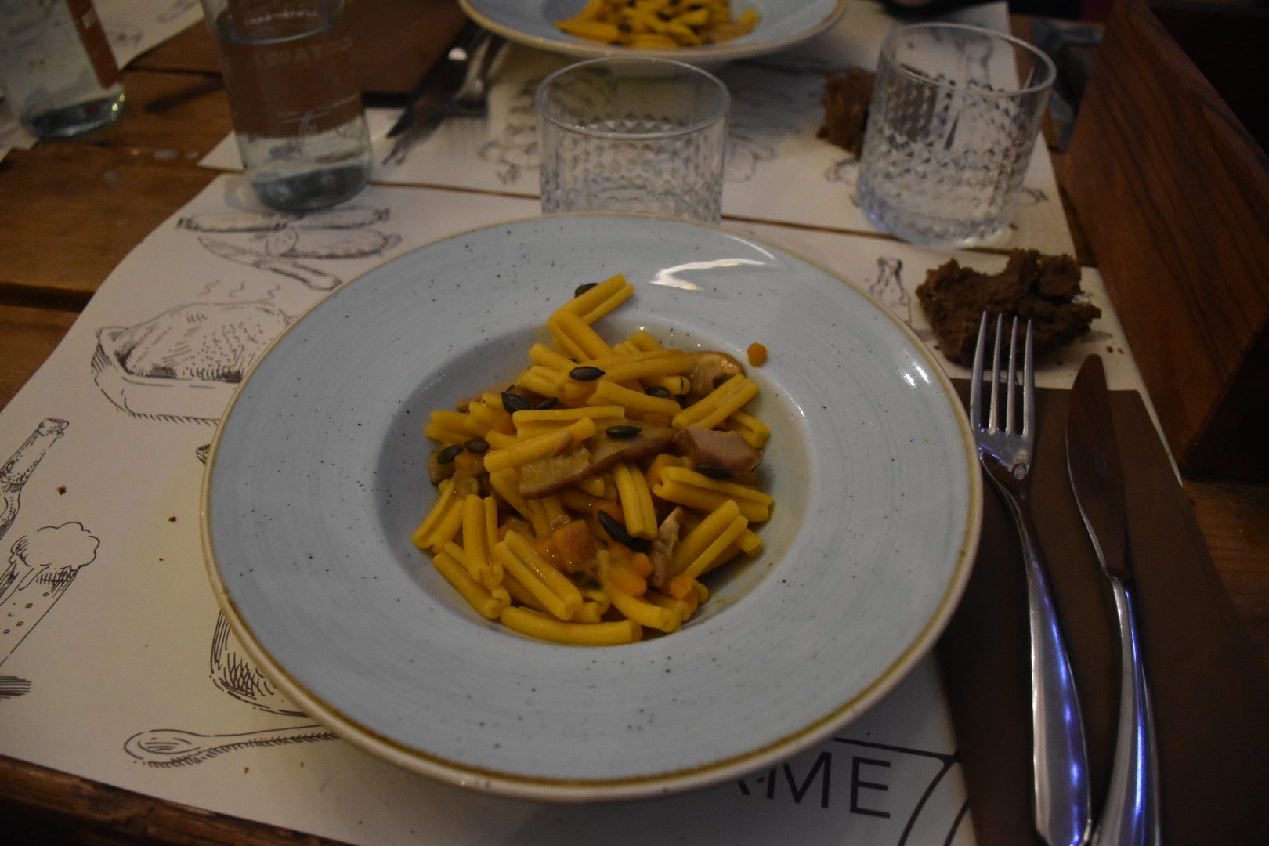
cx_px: 634
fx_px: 952
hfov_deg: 67.4
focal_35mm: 27
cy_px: 423
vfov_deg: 47.9
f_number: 3.5
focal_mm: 18
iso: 3600
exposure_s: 1/125
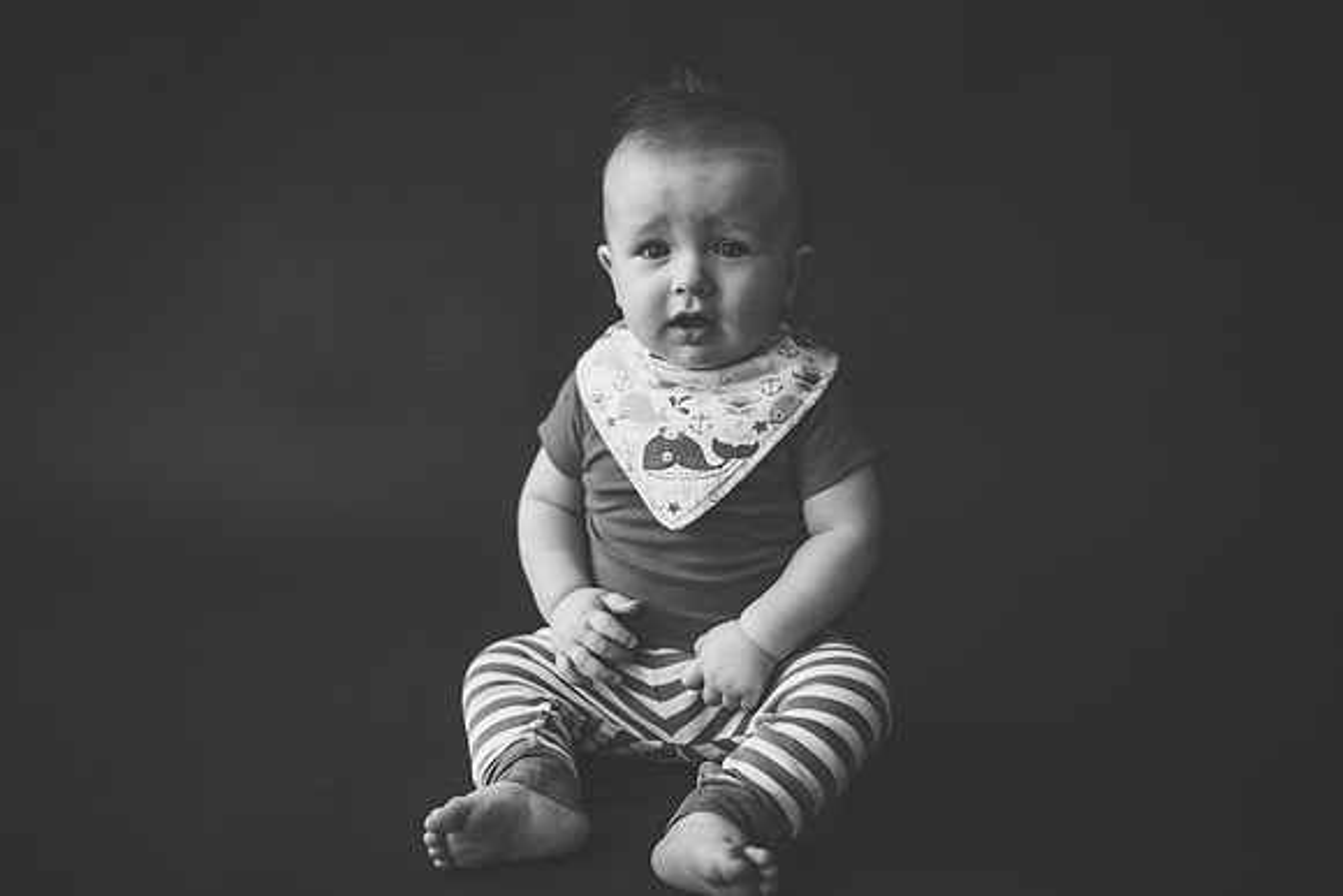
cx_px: 672
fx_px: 1866
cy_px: 448
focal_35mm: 50
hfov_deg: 39.6
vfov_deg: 27.0
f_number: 2
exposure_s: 1/500
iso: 500
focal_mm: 50
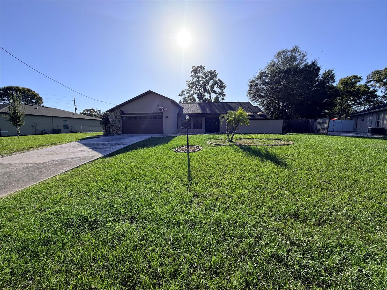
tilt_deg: -5.9
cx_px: 194
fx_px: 157
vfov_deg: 85.7
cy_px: 145
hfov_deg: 102.1
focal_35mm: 14
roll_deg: +0.3
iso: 32
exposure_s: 1/1312
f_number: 2.2
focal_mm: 2.22
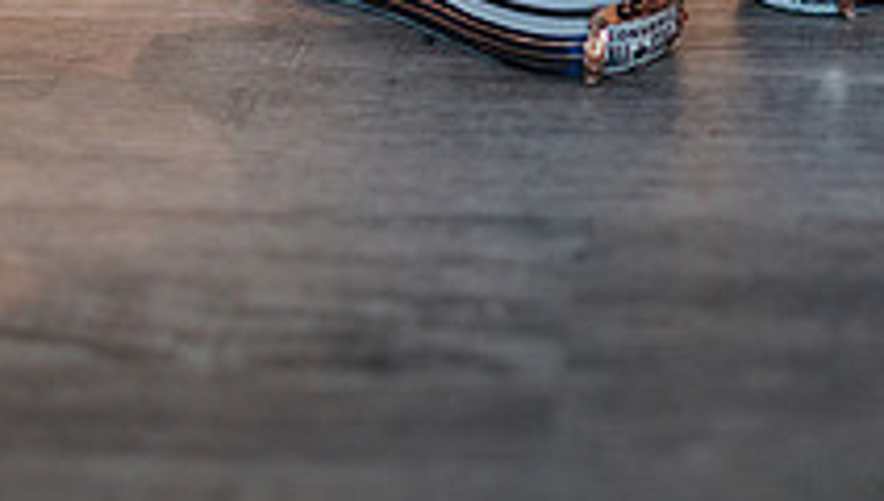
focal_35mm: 143
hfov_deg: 15.0
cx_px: 630
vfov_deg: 8.4
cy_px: -169
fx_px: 3357
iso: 640
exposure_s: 1/320
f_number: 1.8
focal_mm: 50
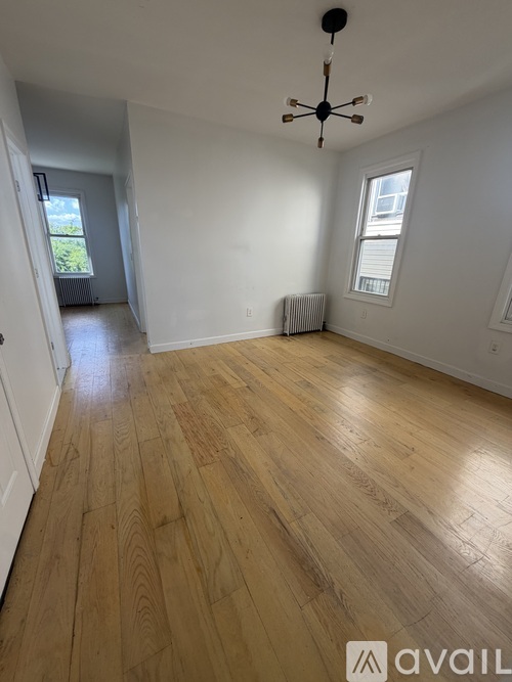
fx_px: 276
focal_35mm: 14
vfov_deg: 102.1
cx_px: 256
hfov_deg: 85.7
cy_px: 341
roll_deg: -1.7
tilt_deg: -15.7
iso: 50
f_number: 2.2
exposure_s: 1/121
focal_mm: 2.22
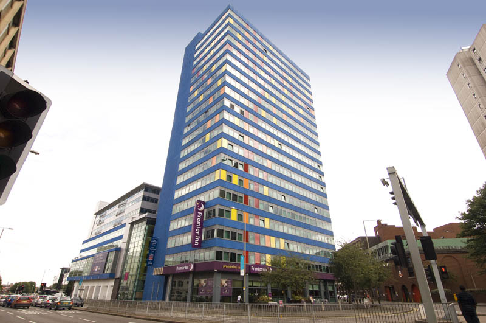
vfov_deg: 67.2
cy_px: 162
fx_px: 243
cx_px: 243
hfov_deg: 90.1
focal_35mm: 18
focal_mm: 12
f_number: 8
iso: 400
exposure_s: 1/320
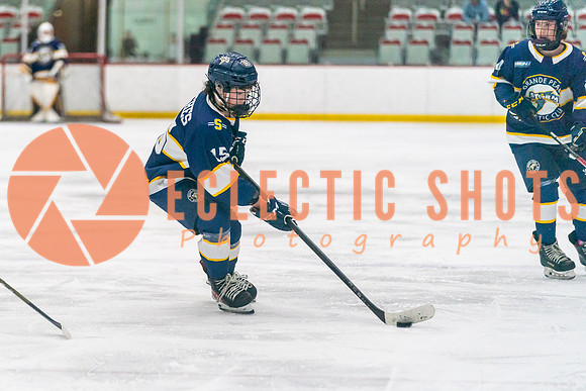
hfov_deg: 11.4
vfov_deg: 7.6
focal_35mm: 180
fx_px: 2936
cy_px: 271
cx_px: 180
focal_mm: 130
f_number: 2.8
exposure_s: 1/1600
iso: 4000
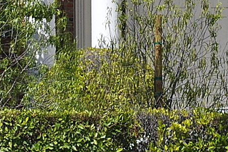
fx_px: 2615
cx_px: 34
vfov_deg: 3.3
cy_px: 11
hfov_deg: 5.0
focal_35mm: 413
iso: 200
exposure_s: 1/250
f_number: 8
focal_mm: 38.13
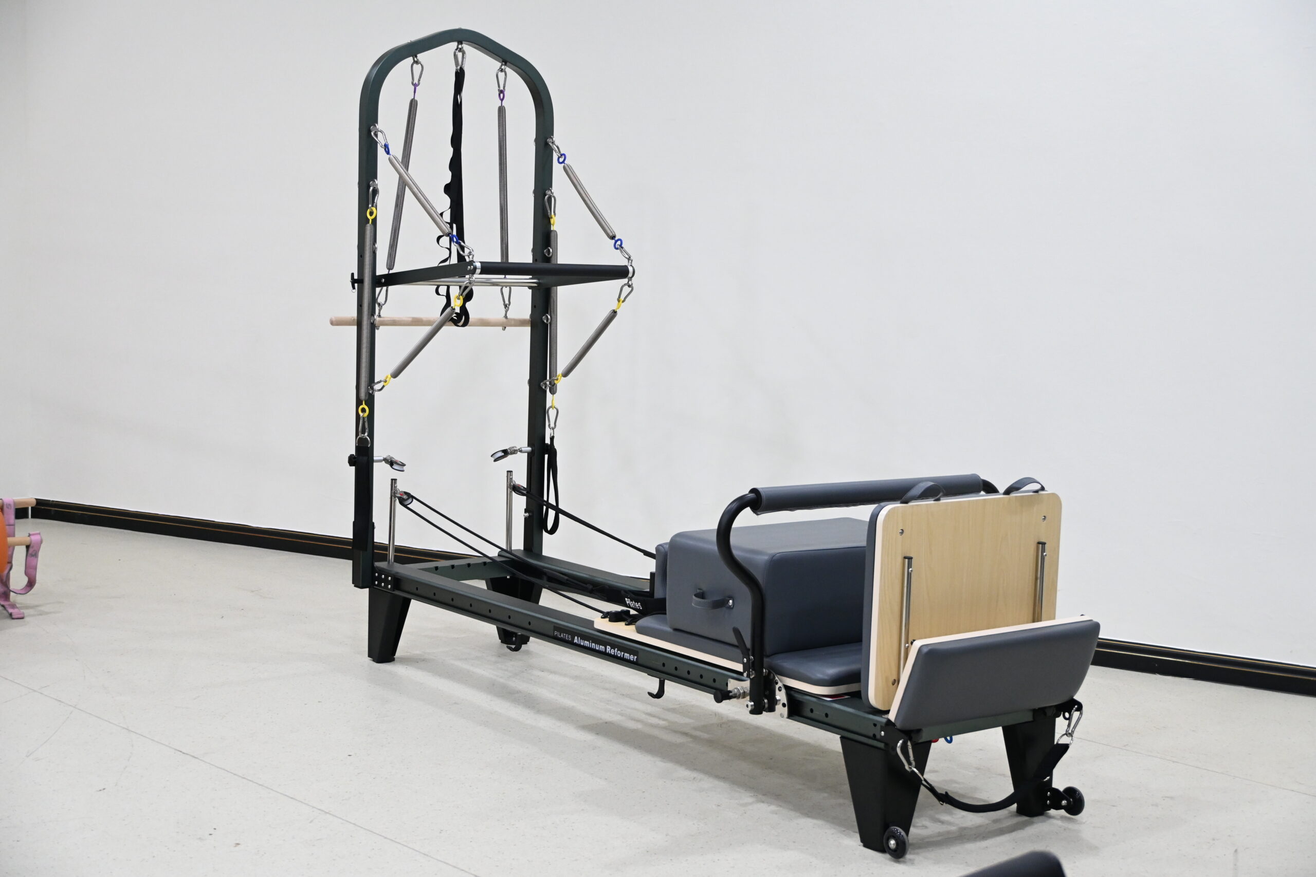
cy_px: 438
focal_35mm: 50
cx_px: 658
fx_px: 1837
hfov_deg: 39.4
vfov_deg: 26.9
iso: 1250
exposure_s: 1/100
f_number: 4
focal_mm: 33.5
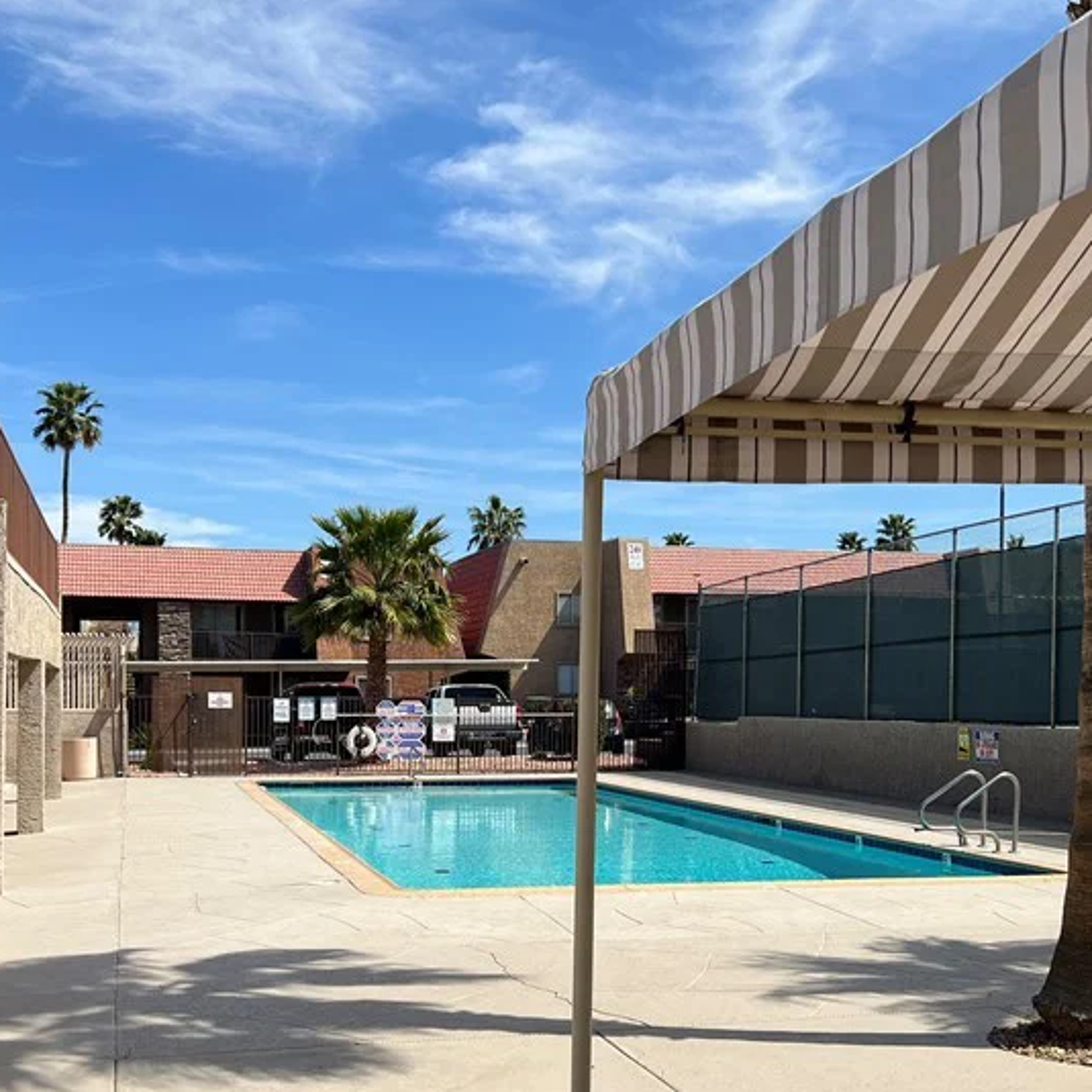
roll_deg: -0.6
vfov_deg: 37.9
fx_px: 1570
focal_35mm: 44
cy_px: 737
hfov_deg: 38.3
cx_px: 561
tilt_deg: -2.5
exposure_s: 1/5587
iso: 50
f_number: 1.5
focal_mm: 5.7
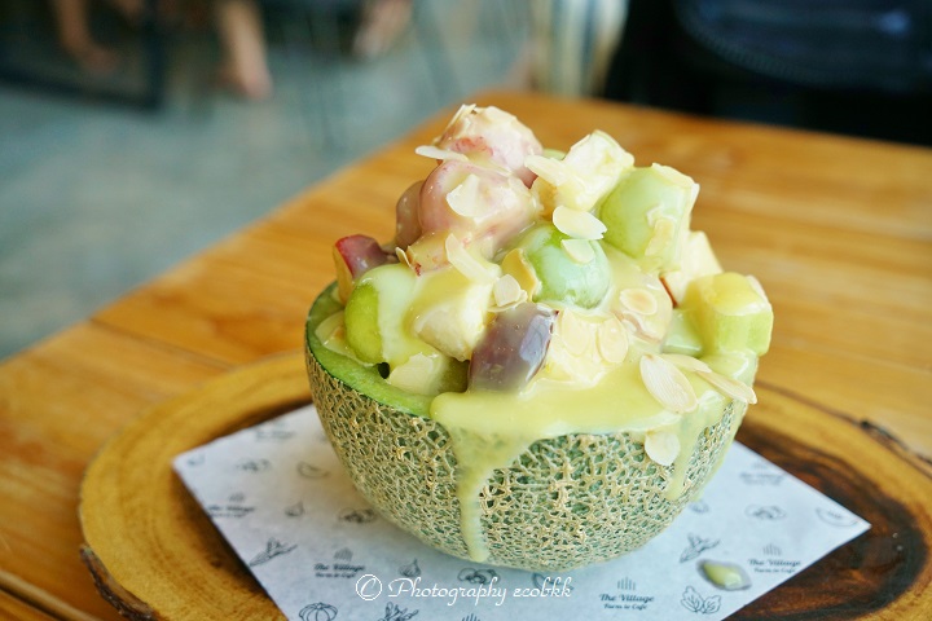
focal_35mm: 38
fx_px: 984
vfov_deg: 35.1
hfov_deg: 50.7
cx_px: 466
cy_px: 310
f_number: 5
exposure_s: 1/640
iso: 640
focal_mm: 38
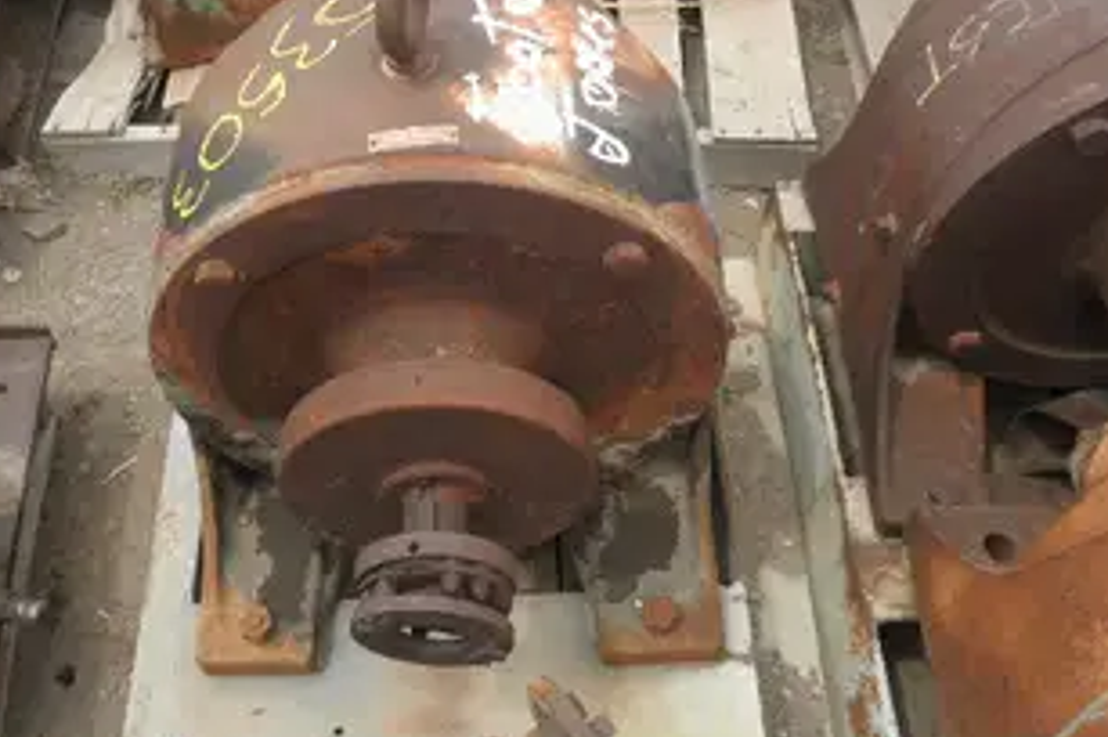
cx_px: 440
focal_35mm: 38
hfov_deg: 50.4
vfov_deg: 34.9
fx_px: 1168
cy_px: 322
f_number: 3
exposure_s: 1/500
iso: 64
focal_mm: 5
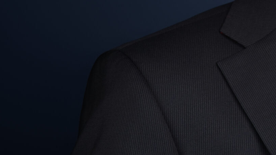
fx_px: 1690
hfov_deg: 9.1
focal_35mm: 231
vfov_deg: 5.2
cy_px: -116
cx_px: 387
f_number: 7.1
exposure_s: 1/200
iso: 100
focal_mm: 70
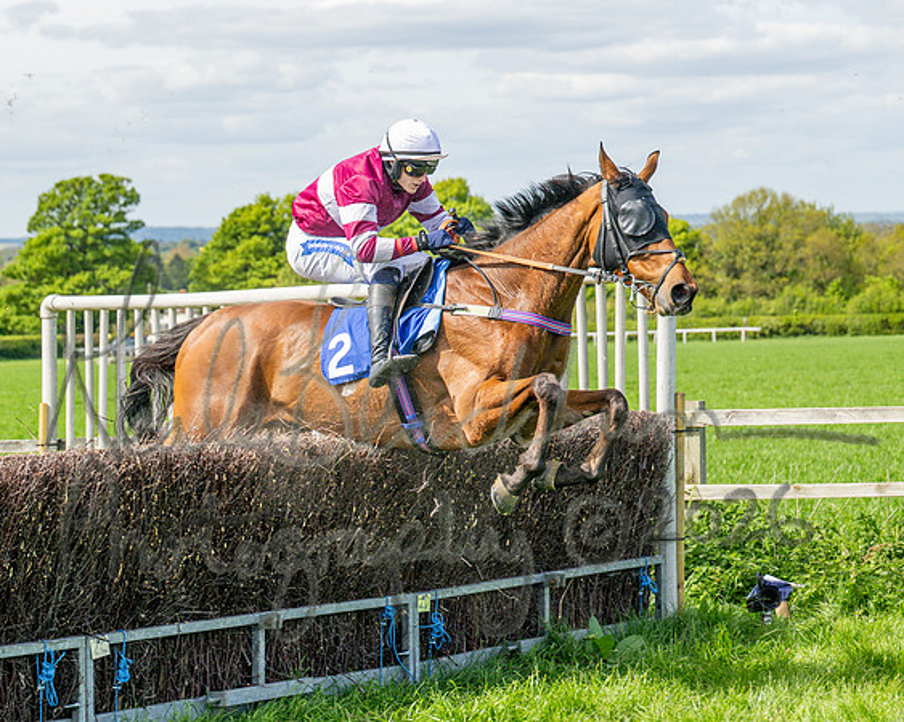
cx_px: 271
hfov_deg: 16.1
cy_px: 418
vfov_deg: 12.9
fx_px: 3191
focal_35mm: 119
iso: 400
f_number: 4
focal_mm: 70
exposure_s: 1/2500
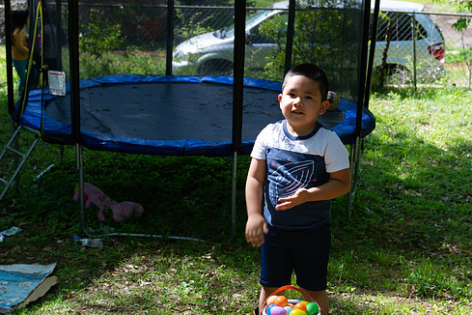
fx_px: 1088
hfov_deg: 24.5
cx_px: 255
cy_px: 177
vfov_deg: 16.4
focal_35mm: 83
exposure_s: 1/200
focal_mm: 70
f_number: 7.1
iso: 200
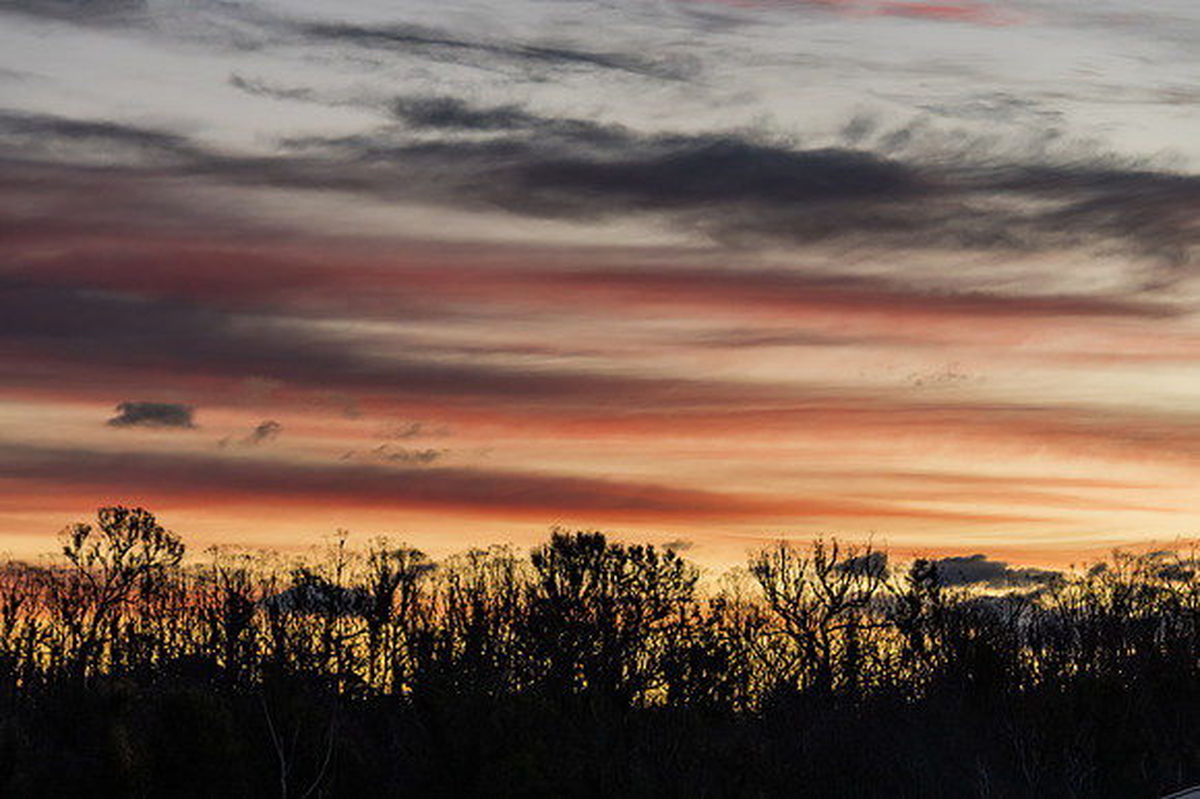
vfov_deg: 9.9
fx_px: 4597
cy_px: 400
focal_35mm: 138
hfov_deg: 14.9
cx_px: 600
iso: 400
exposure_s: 1/320
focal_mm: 92
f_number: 5
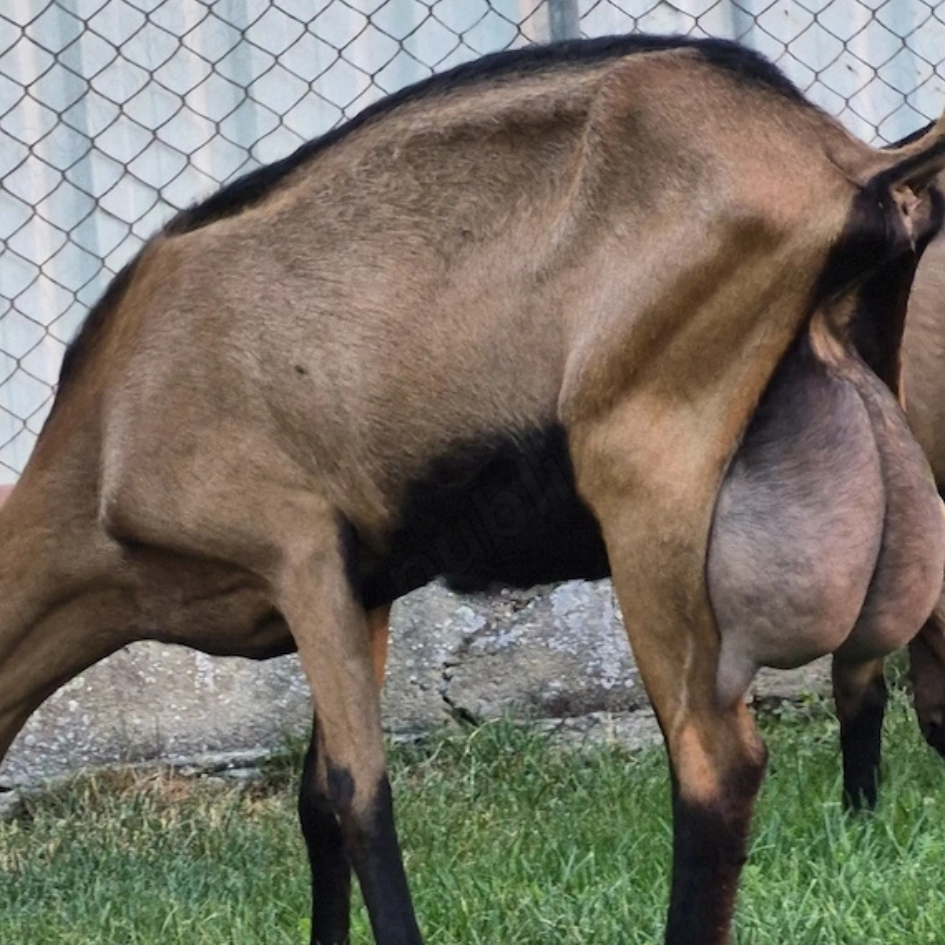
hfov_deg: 12.2
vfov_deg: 12.2
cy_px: 563
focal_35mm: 143
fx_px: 4417
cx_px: 369
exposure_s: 1/50
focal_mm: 7
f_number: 2.4
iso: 250
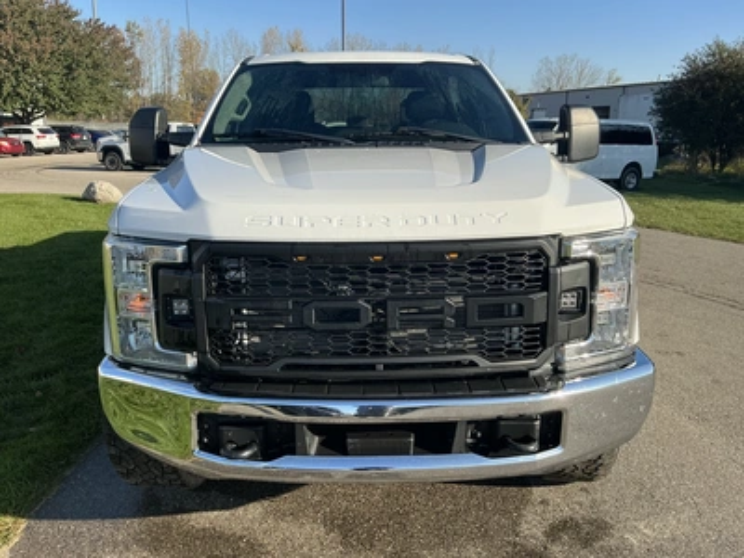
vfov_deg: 49.7
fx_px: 602
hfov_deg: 63.4
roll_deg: -1.4
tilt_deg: -14.1
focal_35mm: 28
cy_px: 279
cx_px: 372
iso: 25
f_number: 1.8
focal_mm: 3
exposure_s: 1/1342
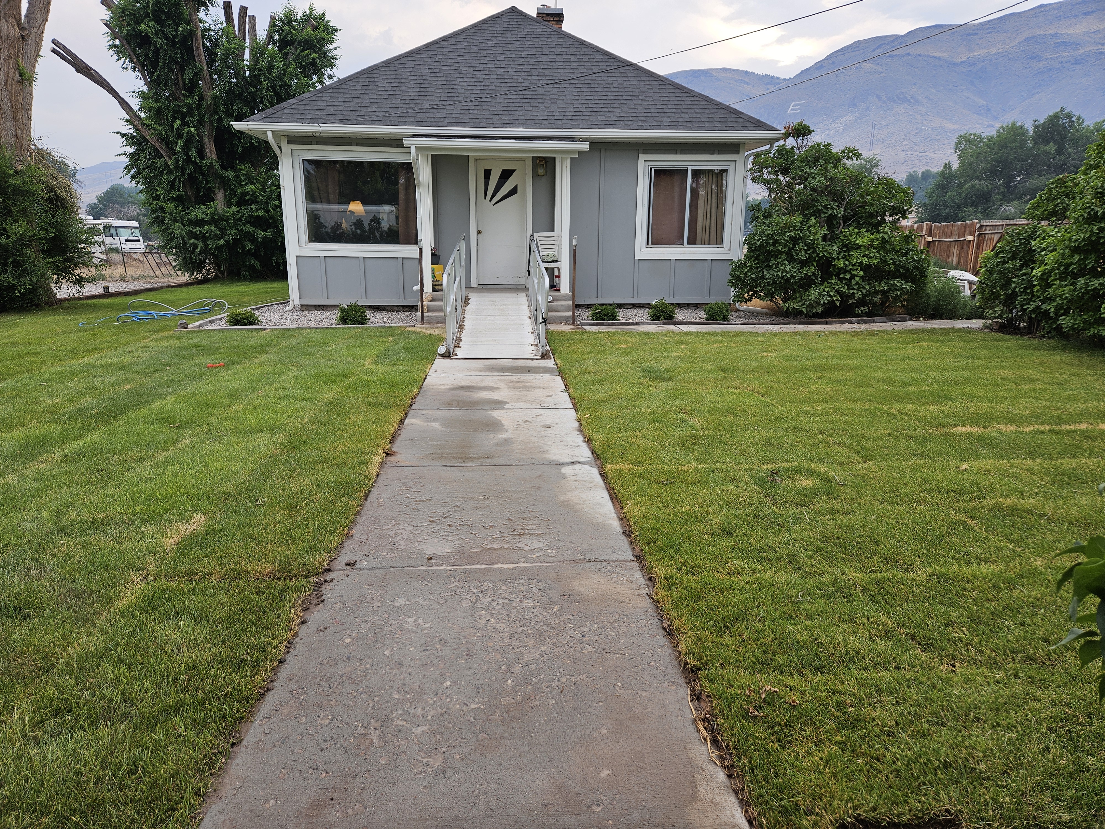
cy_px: 414
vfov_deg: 58.9
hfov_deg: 73.9
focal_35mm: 23
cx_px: 552
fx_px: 734
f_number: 1.8
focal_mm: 5.4
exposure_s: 1/131
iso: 25
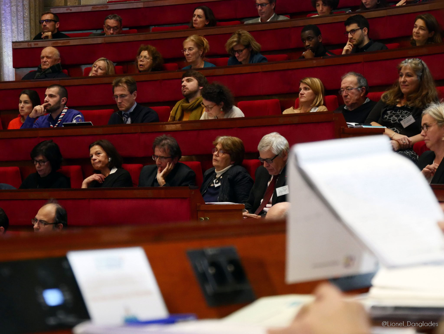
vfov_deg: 12.2
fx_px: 1566
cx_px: 222
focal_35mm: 122
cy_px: 167
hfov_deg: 16.1
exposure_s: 1/50
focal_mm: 61
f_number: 5.2
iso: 3200
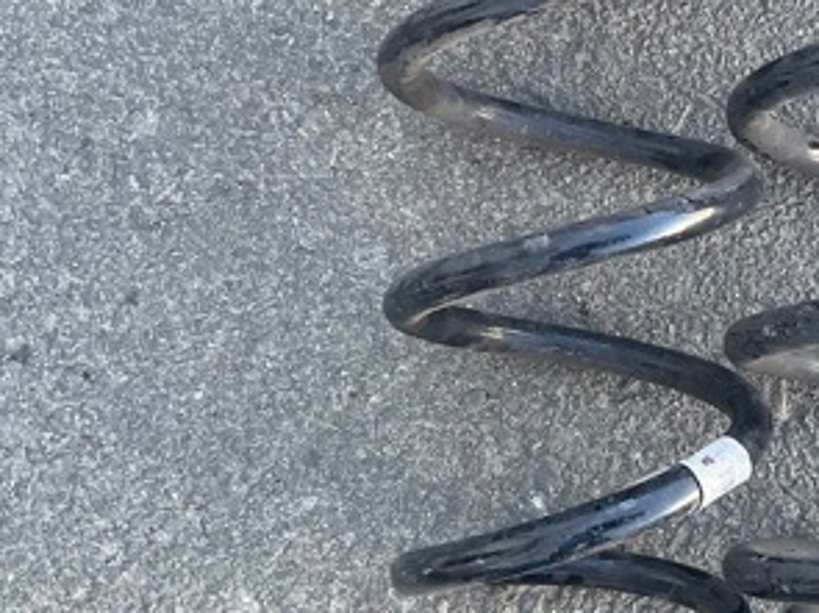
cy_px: 166
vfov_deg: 23.1
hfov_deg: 29.5
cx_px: 733
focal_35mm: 63
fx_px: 1490
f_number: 1.8
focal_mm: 3
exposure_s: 1/122
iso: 40
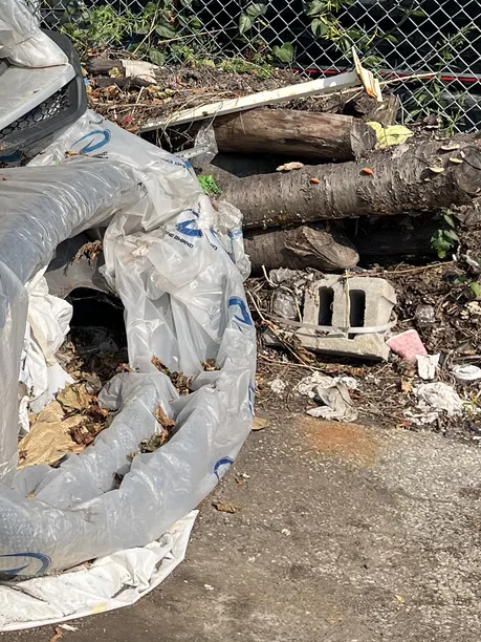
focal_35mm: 68
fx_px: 1260
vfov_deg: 27.5
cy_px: 61
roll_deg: +1.1
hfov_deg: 20.6
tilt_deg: -4.5
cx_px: -42
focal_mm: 5.1
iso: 50
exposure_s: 1/3215
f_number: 1.6
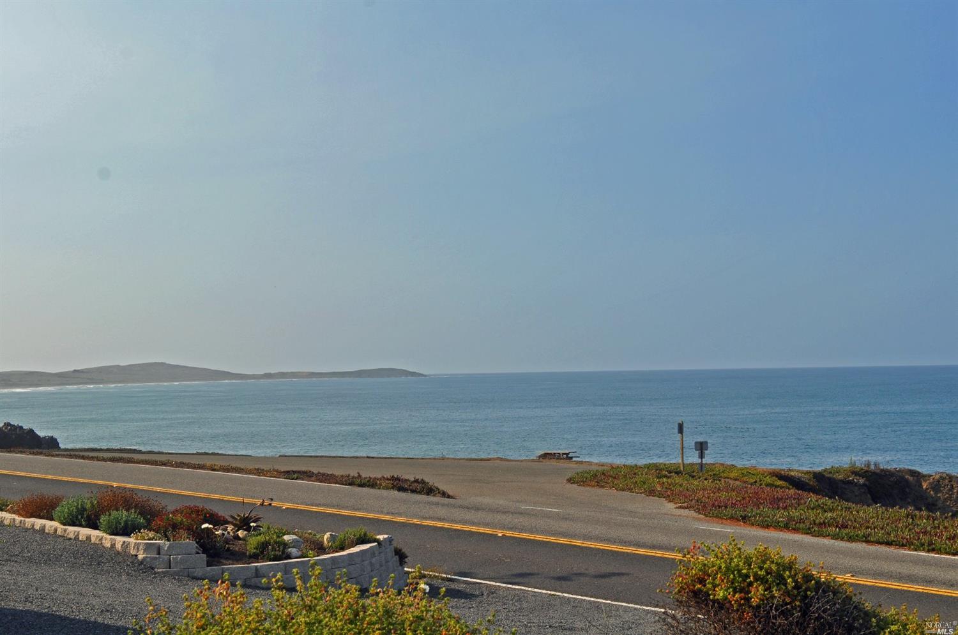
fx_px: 1594
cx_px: 479
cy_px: 318
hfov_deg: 33.4
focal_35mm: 60
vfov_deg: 22.5
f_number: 10
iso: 200
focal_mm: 40
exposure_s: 1/400
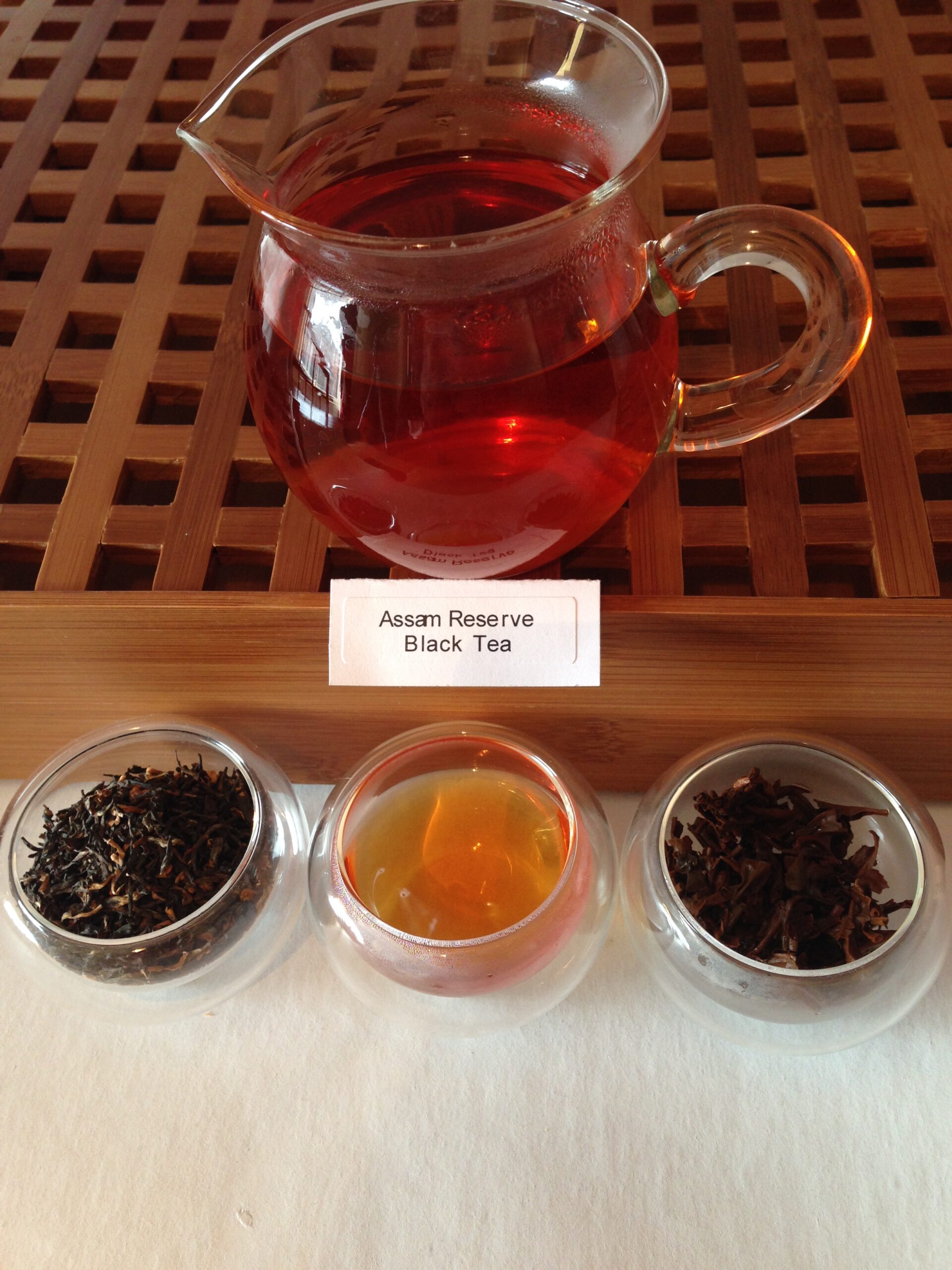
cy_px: 635
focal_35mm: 33
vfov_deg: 55.4
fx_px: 1210
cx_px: 476
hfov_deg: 42.9
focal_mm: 4.12
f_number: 2.4
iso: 80
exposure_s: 1/20
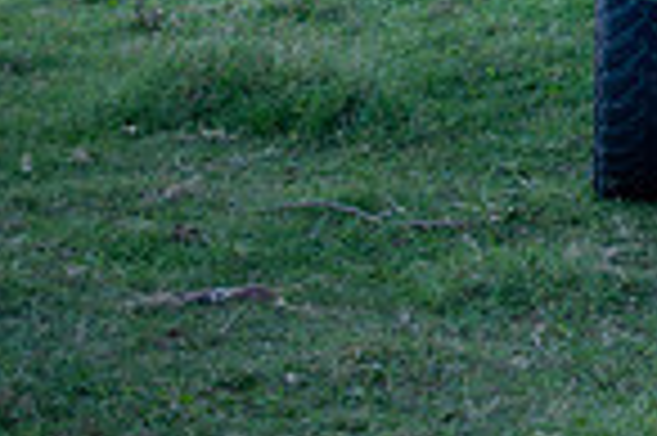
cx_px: 976
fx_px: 3099
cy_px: -358
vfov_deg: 7.8
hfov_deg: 11.6
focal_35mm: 170
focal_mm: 35
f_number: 3.2
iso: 640
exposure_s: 1/320
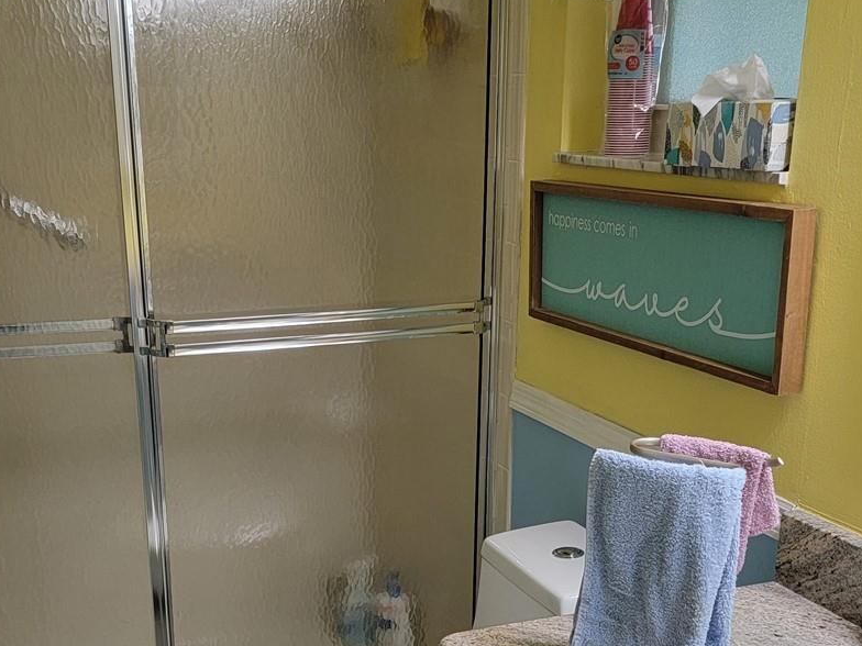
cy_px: 523
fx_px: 1220
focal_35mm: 49
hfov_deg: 38.9
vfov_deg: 29.0
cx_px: 394
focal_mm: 6.7
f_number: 1.8
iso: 200
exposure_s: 1/120
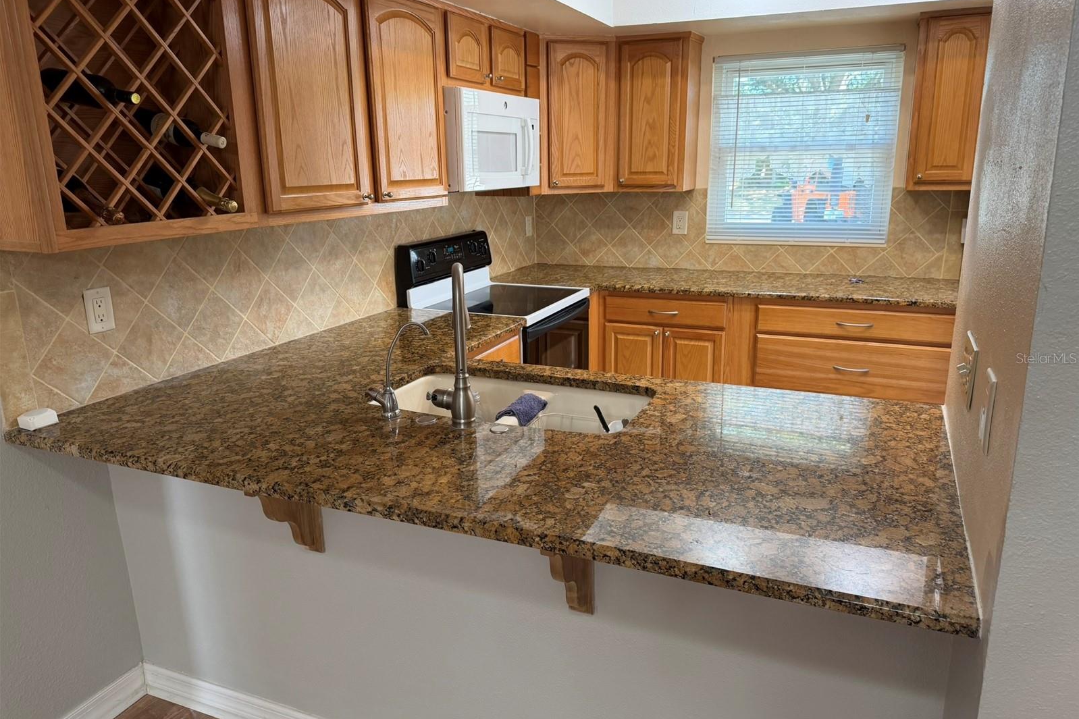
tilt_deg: -14.8
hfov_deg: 71.5
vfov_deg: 51.3
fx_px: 749
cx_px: 540
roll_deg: +0.9
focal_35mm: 25
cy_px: 358
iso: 200
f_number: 1.78
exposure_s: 1/120
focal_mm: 6.76
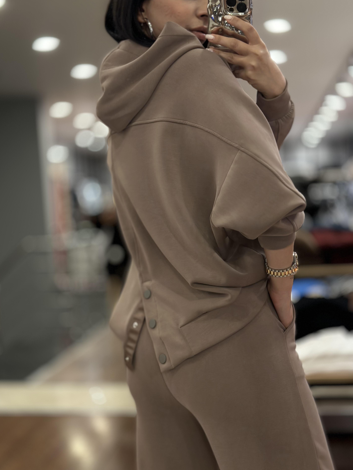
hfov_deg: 28.6
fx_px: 693
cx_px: 167
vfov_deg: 37.5
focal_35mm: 51
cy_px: 243
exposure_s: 1/50
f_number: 1.78
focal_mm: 6.86
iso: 125
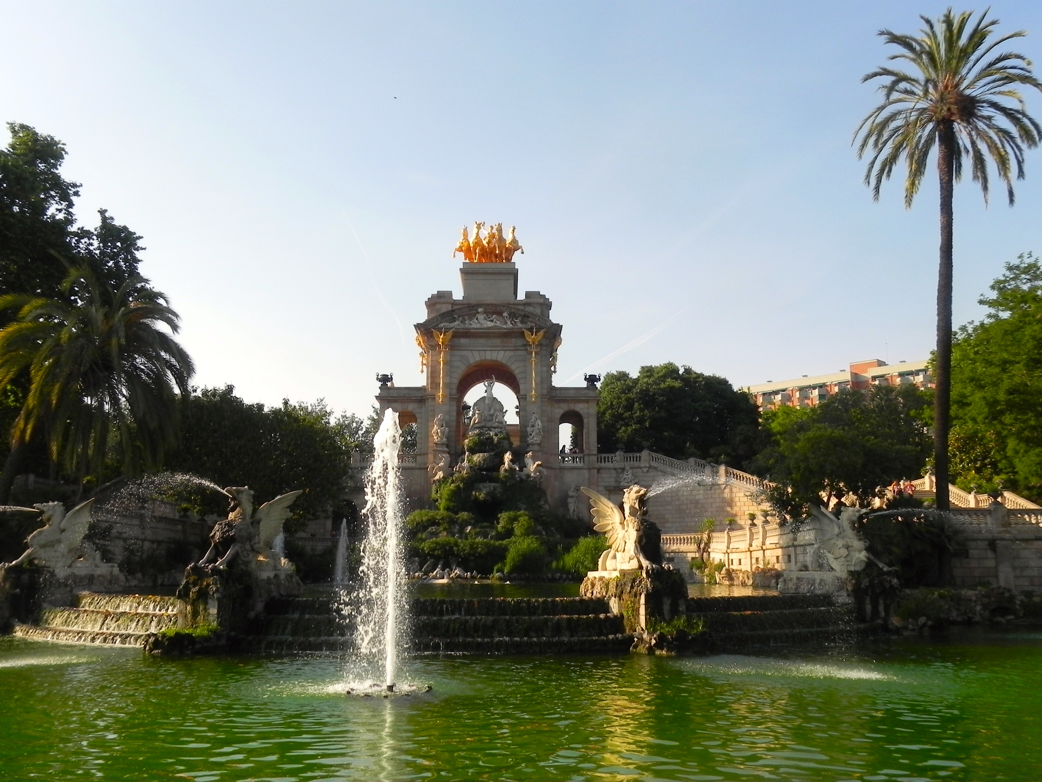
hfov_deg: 55.4
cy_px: 391
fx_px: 993
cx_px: 521
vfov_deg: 42.9
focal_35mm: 33
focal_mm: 5.9
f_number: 6.3
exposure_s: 1/306
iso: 160
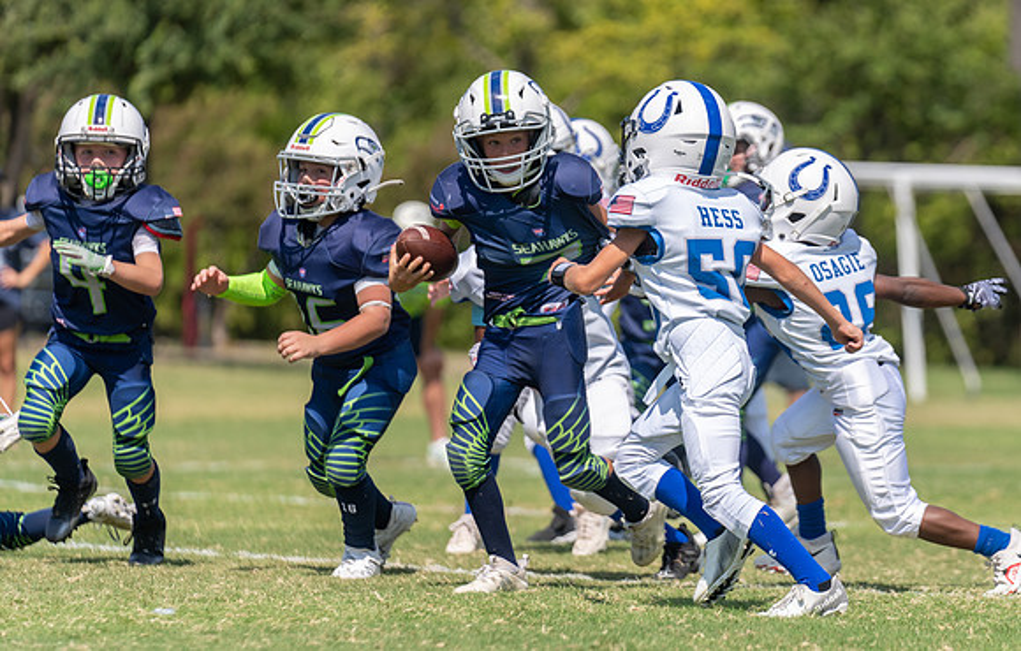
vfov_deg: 4.8
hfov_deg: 7.6
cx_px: 685
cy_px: 307
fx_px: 7703
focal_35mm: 275
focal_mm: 200
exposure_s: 1/1600
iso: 100
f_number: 3.5
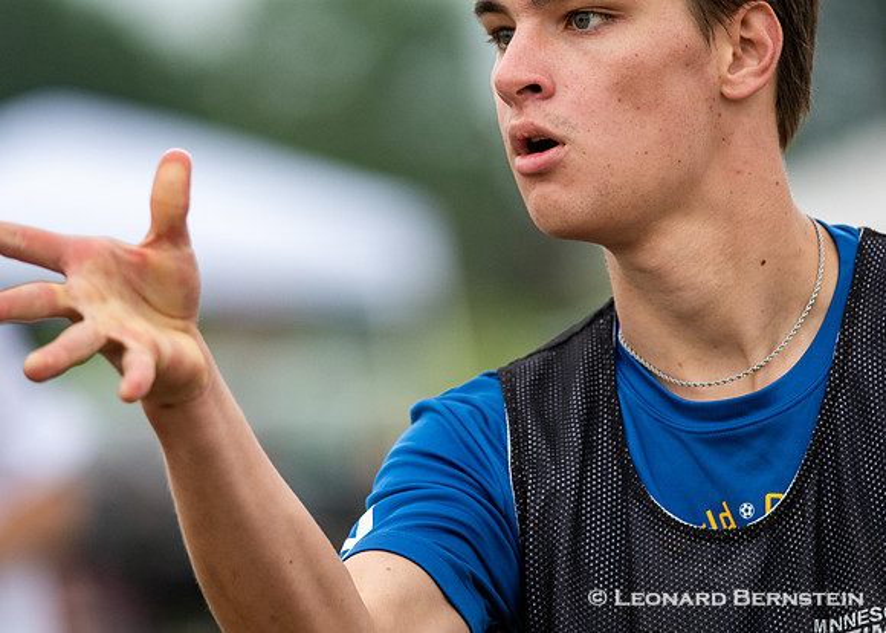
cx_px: 475
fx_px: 11863
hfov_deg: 4.3
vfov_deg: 3.1
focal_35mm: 472
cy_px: 316
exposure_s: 1/2500
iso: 1600
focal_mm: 300
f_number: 4
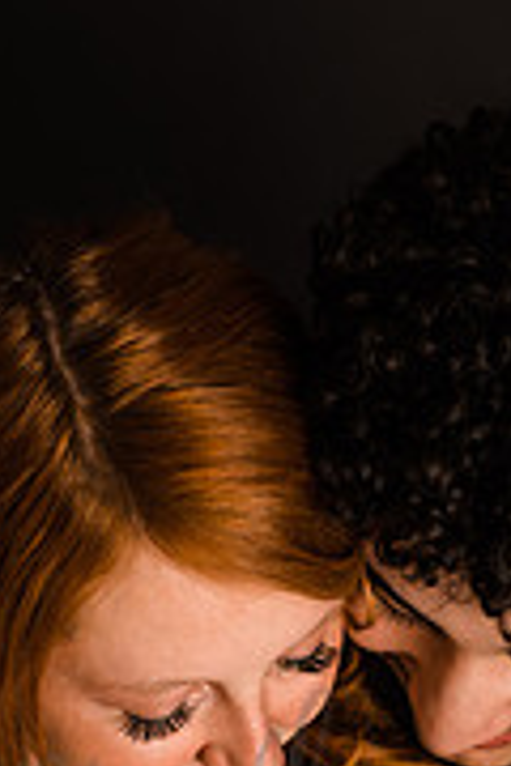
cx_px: 207
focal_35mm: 125
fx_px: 2661
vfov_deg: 16.0
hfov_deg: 11.0
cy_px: 783
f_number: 2.5
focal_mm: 50
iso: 200
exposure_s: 1/160
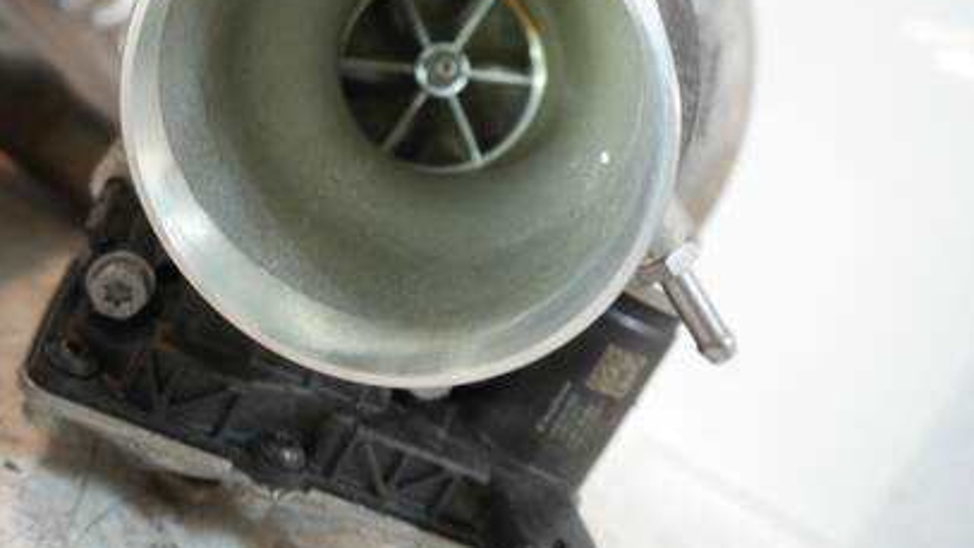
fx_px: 930
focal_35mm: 36
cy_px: 170
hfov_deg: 55.1
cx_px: 414
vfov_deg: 32.5
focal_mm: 14
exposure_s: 1/60
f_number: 3.5
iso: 400
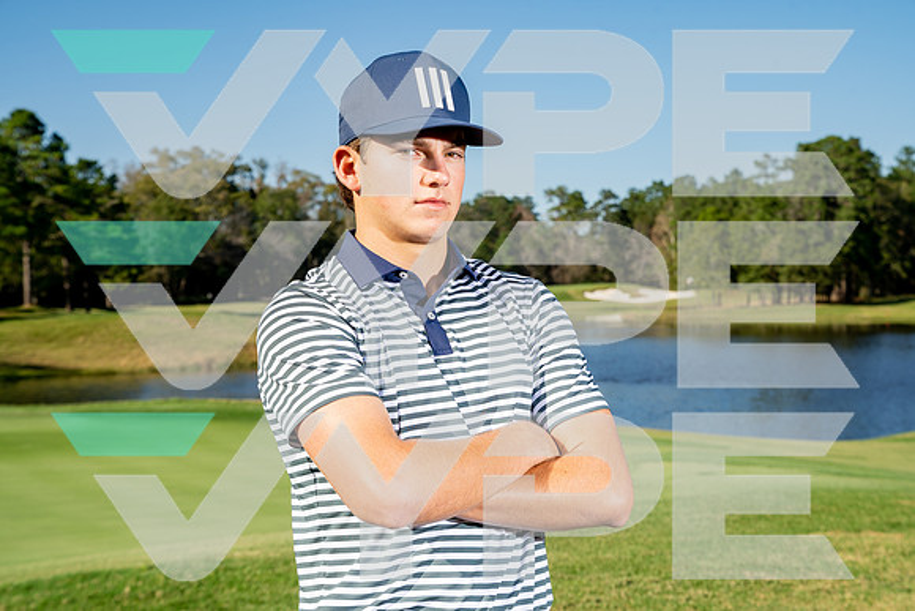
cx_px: 458
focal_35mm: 63
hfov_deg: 31.9
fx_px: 1602
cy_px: 306
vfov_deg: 21.6
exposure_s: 1/250
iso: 100
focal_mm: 63
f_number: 8
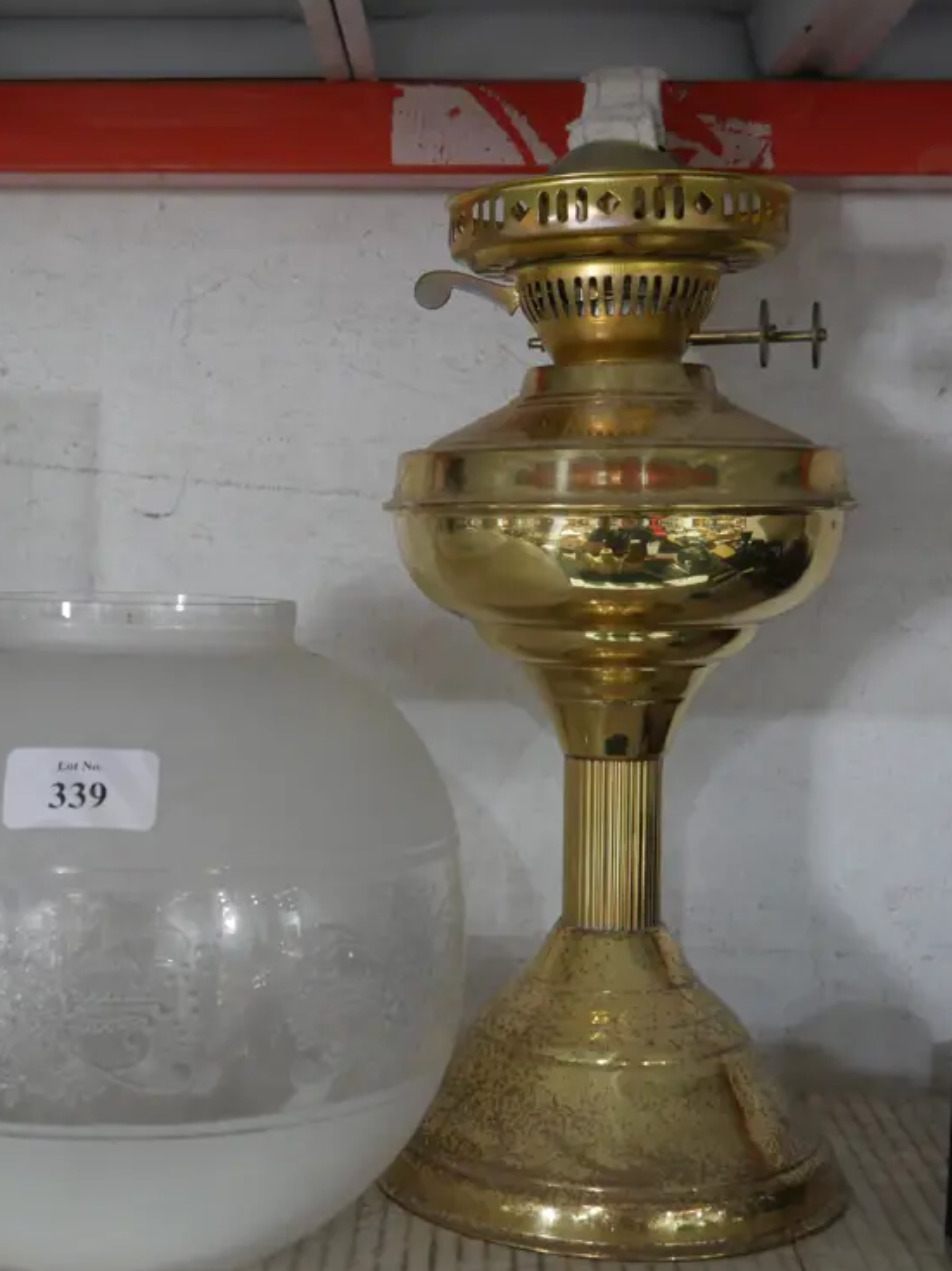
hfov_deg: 27.4
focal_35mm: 53
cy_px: 651
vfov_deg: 36.2
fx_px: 1944
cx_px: 327
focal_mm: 19
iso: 1600
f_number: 4.1
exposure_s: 1/60
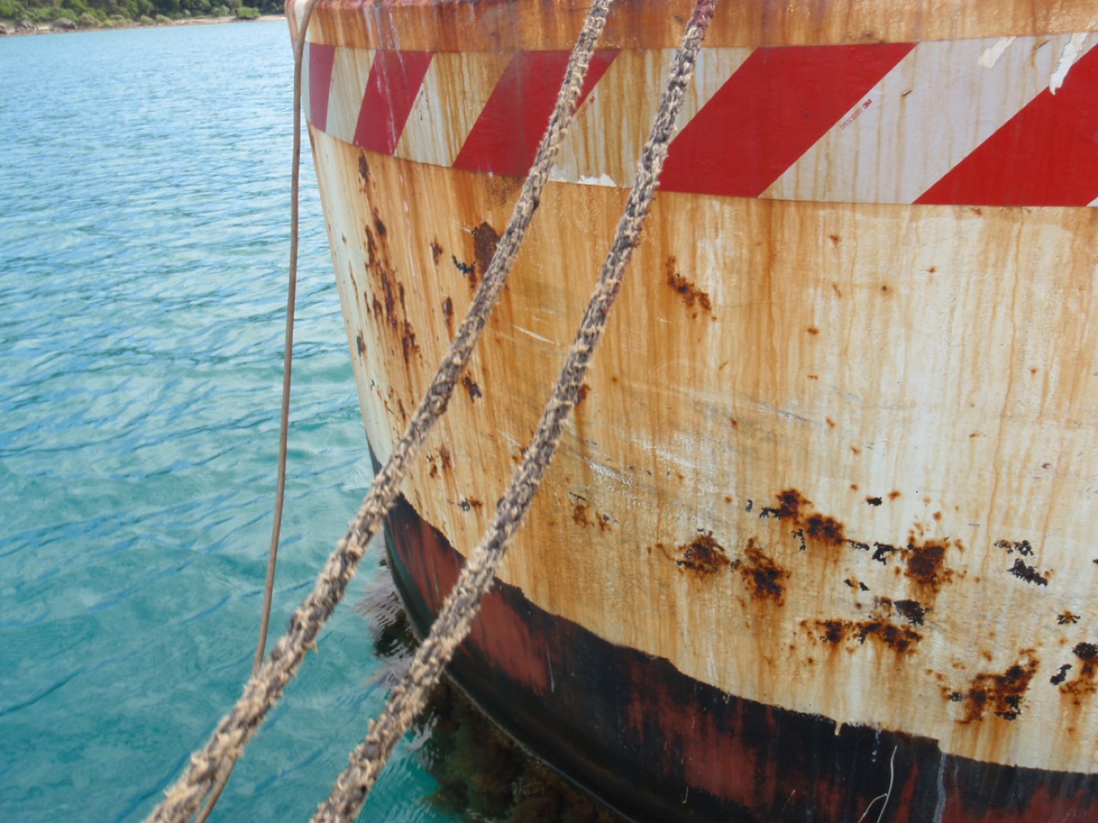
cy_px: 412
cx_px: 549
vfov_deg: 49.7
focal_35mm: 28
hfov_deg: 63.4
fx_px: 888
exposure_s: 1/125
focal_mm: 5
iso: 64
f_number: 5
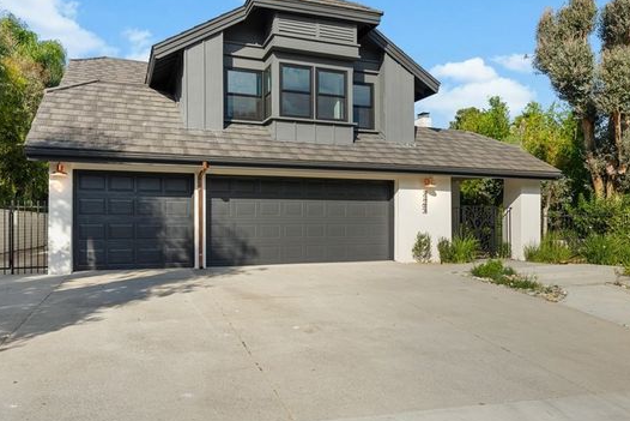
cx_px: 319
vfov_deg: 46.4
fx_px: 490
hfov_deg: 65.5
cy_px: 224
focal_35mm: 28
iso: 320
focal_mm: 23
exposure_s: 1/640
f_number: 9
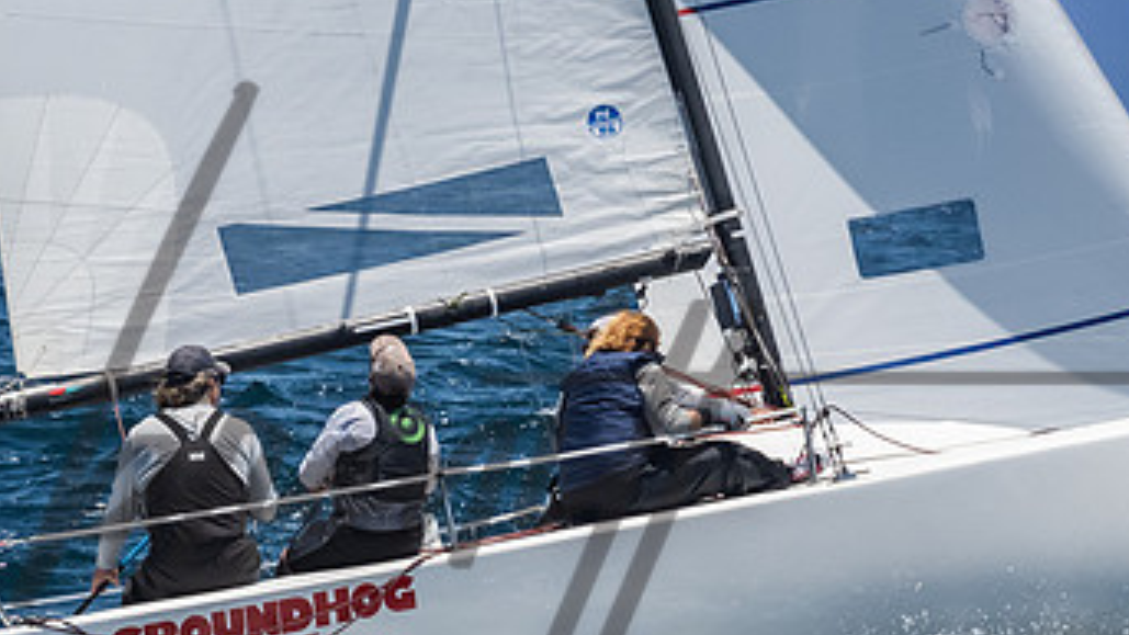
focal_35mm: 341
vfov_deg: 3.6
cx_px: 261
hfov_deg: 6.3
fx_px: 10209
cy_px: 453
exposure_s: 1/1600
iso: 640
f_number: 14
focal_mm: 122
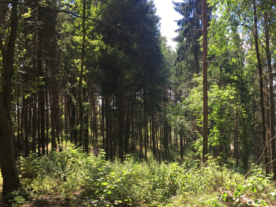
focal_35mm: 45
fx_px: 359
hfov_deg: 41.4
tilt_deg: -1.4
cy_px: 127
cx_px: 189
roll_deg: +0.9
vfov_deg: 32.1
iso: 25
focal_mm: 4.15
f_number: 2.2
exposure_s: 1/370
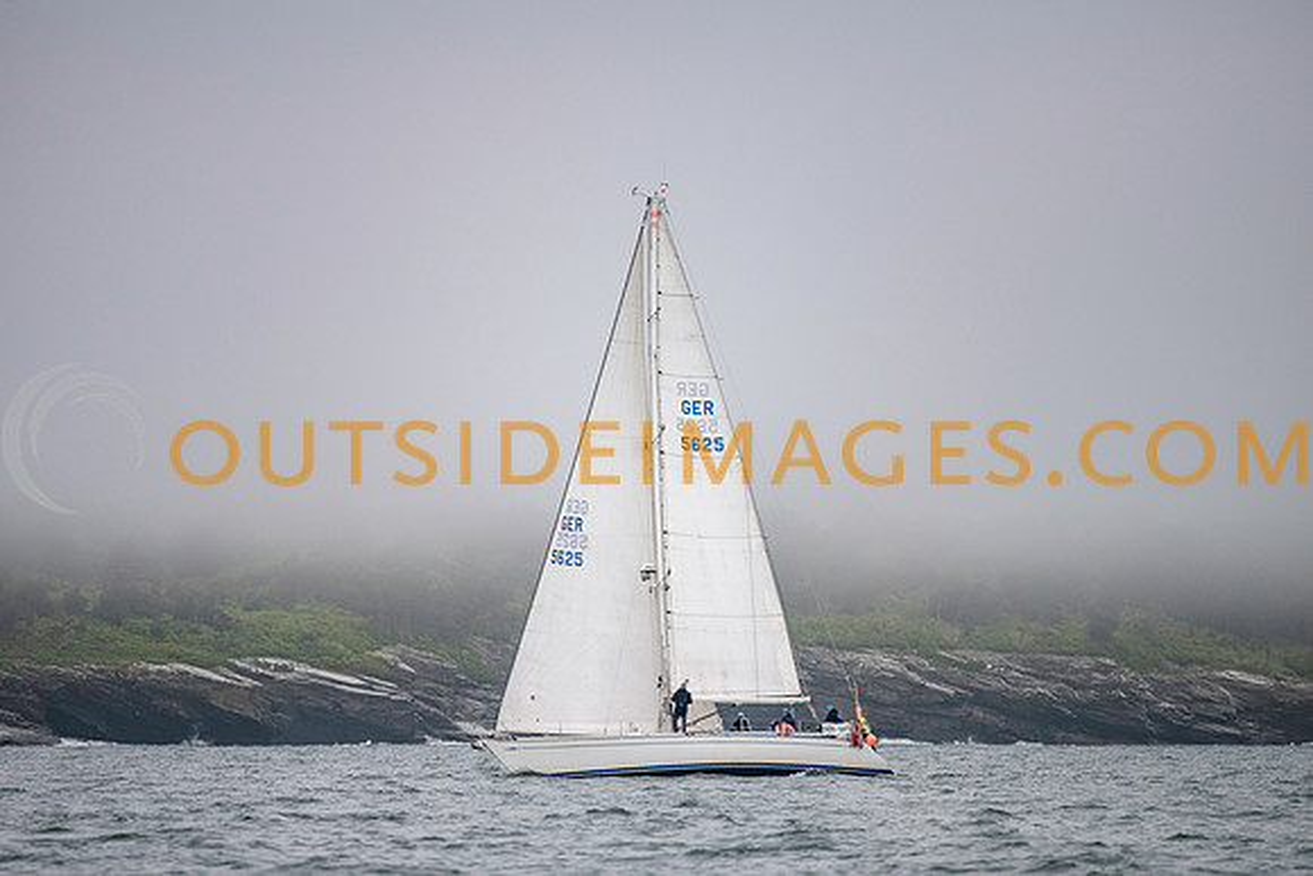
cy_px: 508
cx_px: 656
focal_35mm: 351
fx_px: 12796
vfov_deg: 3.9
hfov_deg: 5.9
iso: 250
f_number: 4
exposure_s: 1/3200
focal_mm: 300
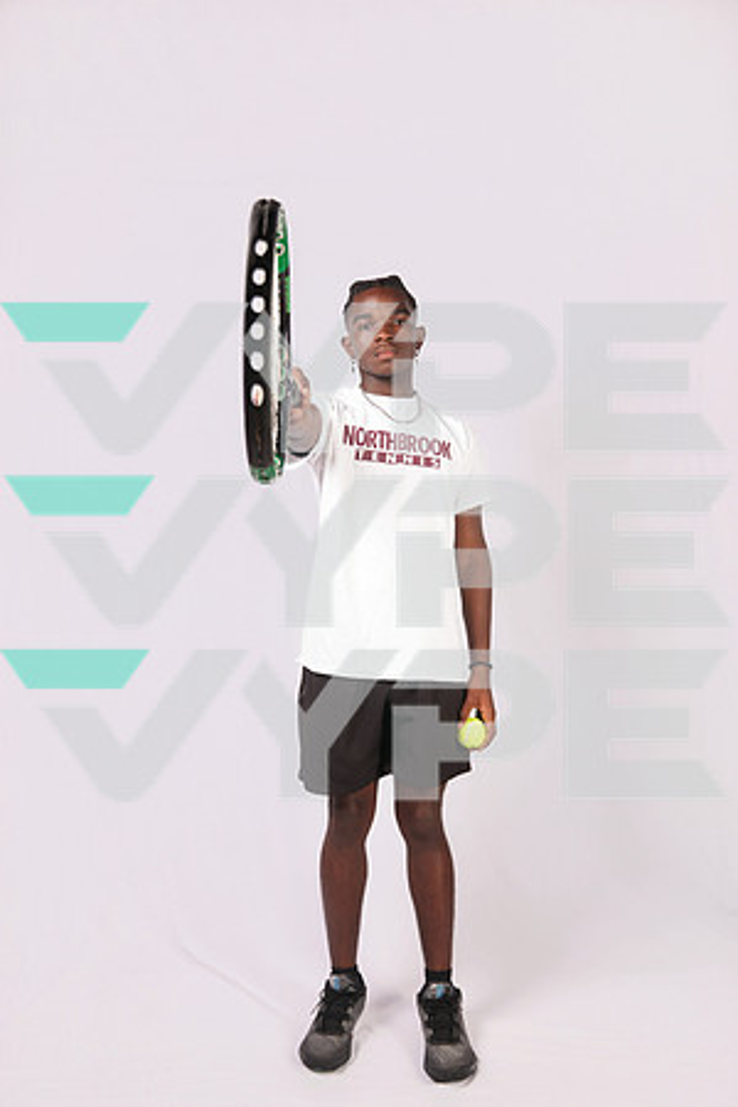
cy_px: 554
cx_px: 369
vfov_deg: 61.9
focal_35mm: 30
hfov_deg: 43.6
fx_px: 922
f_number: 5.6
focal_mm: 30
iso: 160
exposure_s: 1/125
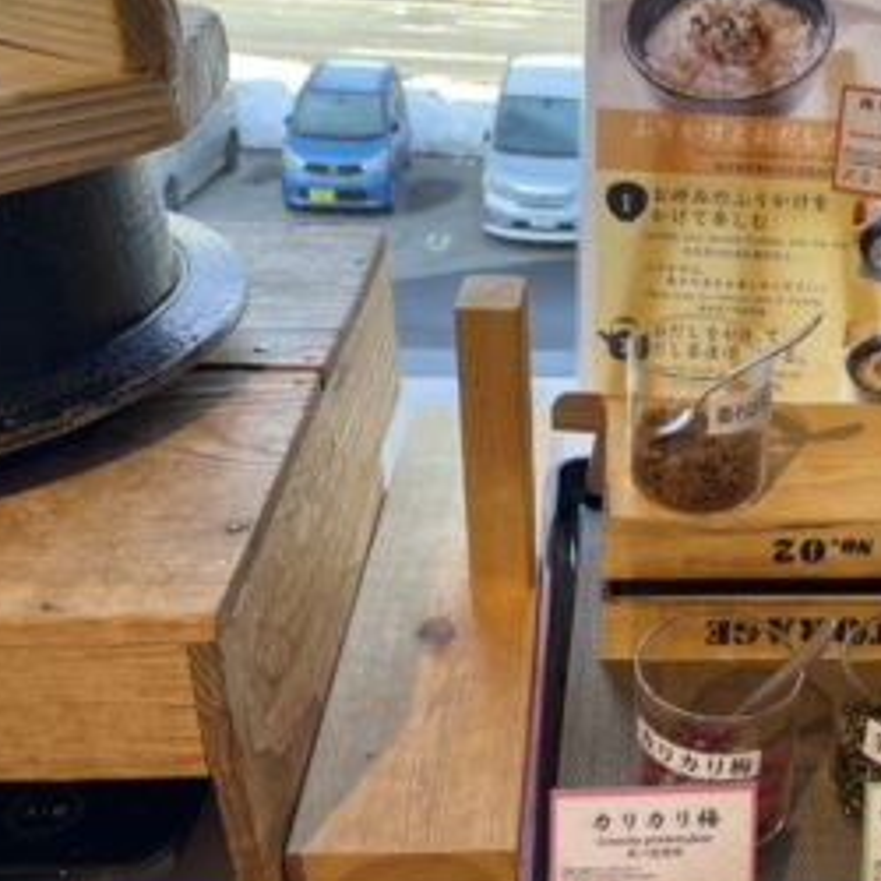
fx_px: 1267
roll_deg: -2.9
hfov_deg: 36.7
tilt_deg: -28.9
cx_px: 731
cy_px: 433
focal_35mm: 44
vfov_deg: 38.3
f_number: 1.6
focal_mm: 4.2
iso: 40
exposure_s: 1/121
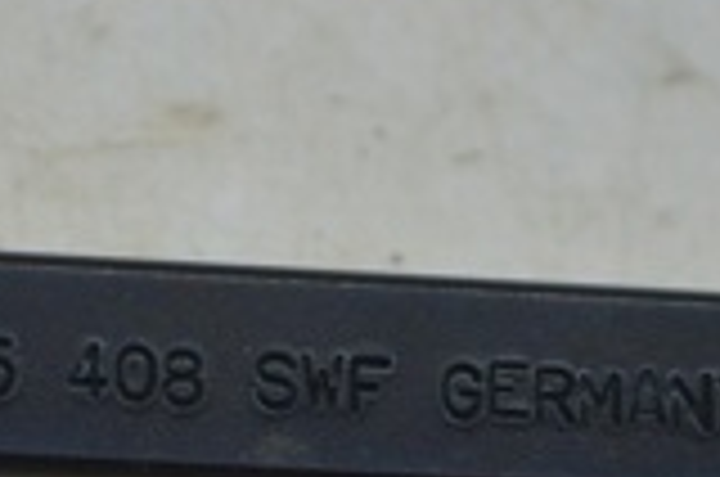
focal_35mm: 331
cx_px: -171
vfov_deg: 4.1
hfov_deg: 6.2
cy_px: 241
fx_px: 6607
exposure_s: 1/40
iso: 400
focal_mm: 55
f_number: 5.6
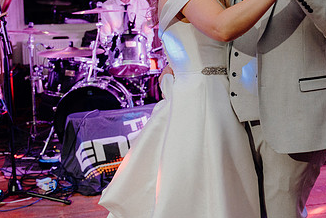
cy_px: 30
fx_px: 580
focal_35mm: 64
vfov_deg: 20.9
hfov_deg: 31.0
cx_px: 228
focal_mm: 36
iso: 2500
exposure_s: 1/160
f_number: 3.5
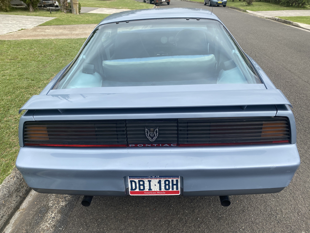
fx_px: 233
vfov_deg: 53.1
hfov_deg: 67.3
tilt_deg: -29.9
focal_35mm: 26
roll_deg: +0.3
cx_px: 155
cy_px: 116
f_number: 1.8
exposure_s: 1/1727
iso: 32
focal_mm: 4.25
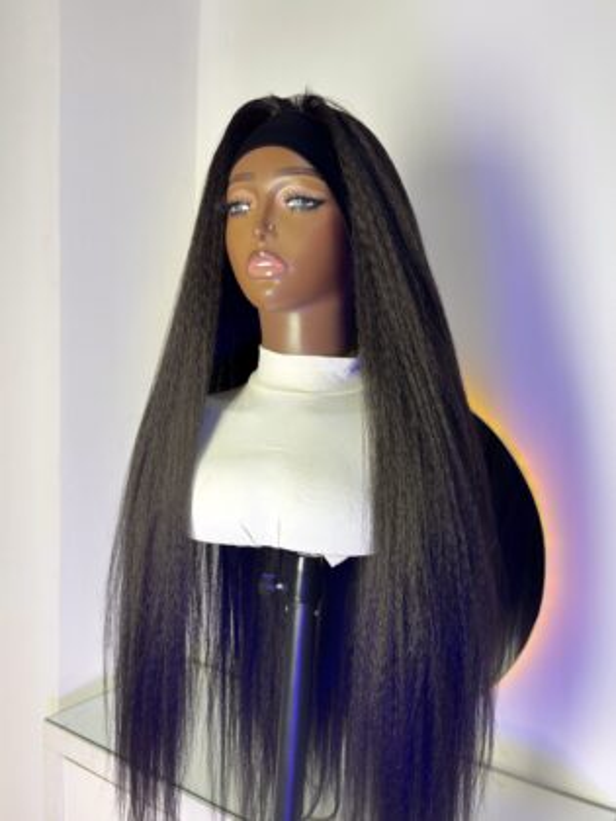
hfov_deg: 53.1
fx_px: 617
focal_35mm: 26
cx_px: 308
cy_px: 410
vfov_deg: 67.3
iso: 100
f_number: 1.6
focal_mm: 5.96
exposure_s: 1/100
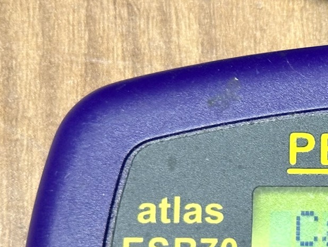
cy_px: 238
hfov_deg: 12.0
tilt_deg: -75.5
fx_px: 1479
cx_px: 499
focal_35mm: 156
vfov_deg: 9.5
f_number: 1.78
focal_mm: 6.86
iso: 80
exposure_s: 1/50
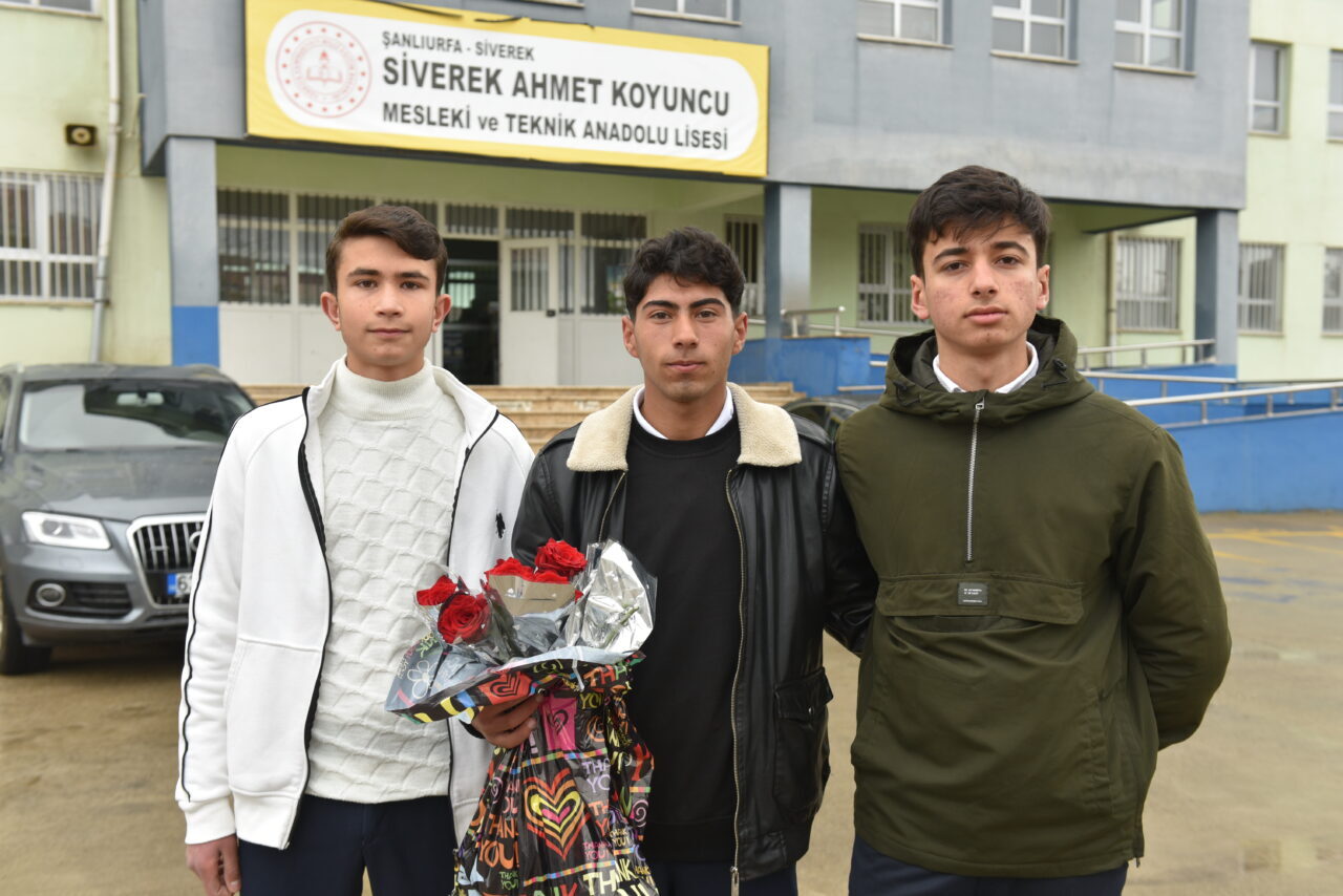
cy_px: 448
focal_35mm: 40
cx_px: 672
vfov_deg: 33.4
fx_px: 1492
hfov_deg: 48.4
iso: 400
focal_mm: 40
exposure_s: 1/125
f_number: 5.6
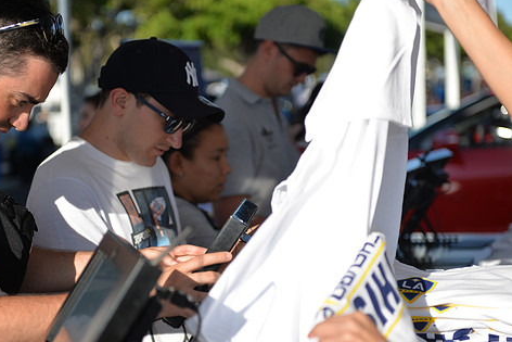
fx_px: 1223
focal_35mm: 86
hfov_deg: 23.6
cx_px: 232
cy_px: 196
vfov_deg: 15.9
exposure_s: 1/1600
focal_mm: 70
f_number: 2.8
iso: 100
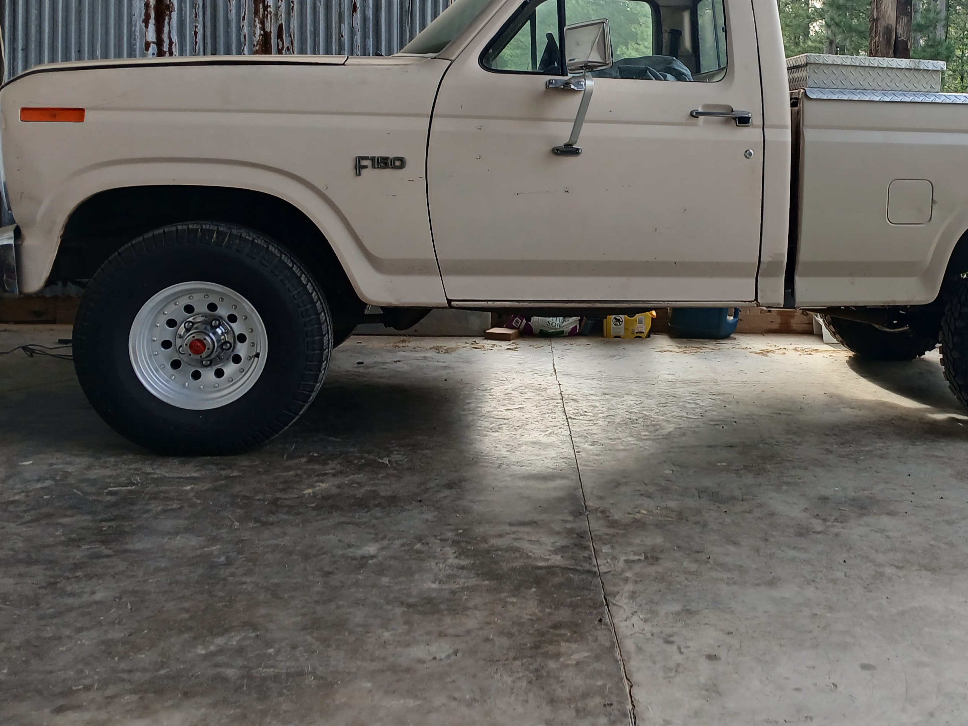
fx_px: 1174
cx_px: 717
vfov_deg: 34.0
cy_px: 237
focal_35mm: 42
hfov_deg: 43.5
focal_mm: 3.98
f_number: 1.8
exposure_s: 1/120
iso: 32
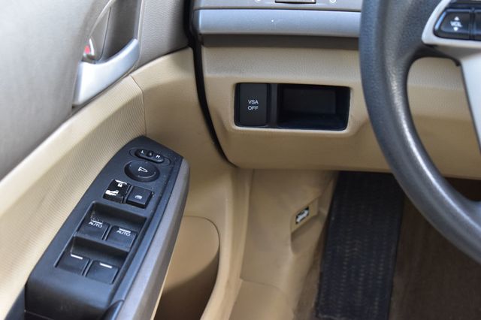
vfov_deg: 16.5
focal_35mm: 82
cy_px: 160
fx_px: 1102
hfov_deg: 24.6
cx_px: 240
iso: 1000
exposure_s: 1/15
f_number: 6.3
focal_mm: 55
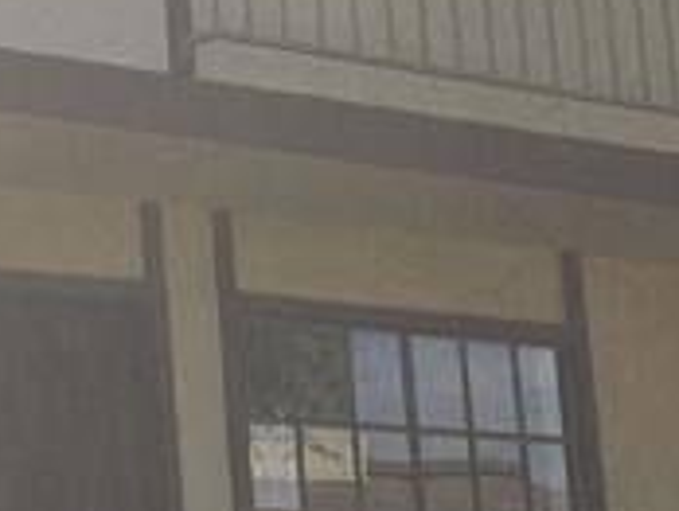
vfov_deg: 11.0
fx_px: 2652
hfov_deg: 13.1
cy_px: 195
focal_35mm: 135
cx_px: -562
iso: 25
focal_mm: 5.4
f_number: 1.8
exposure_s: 1/2128
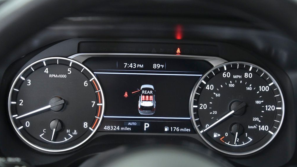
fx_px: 559
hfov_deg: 29.7
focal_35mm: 71
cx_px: 147
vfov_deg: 17.0
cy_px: 94
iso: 2000
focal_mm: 67
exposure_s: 1/160
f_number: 4
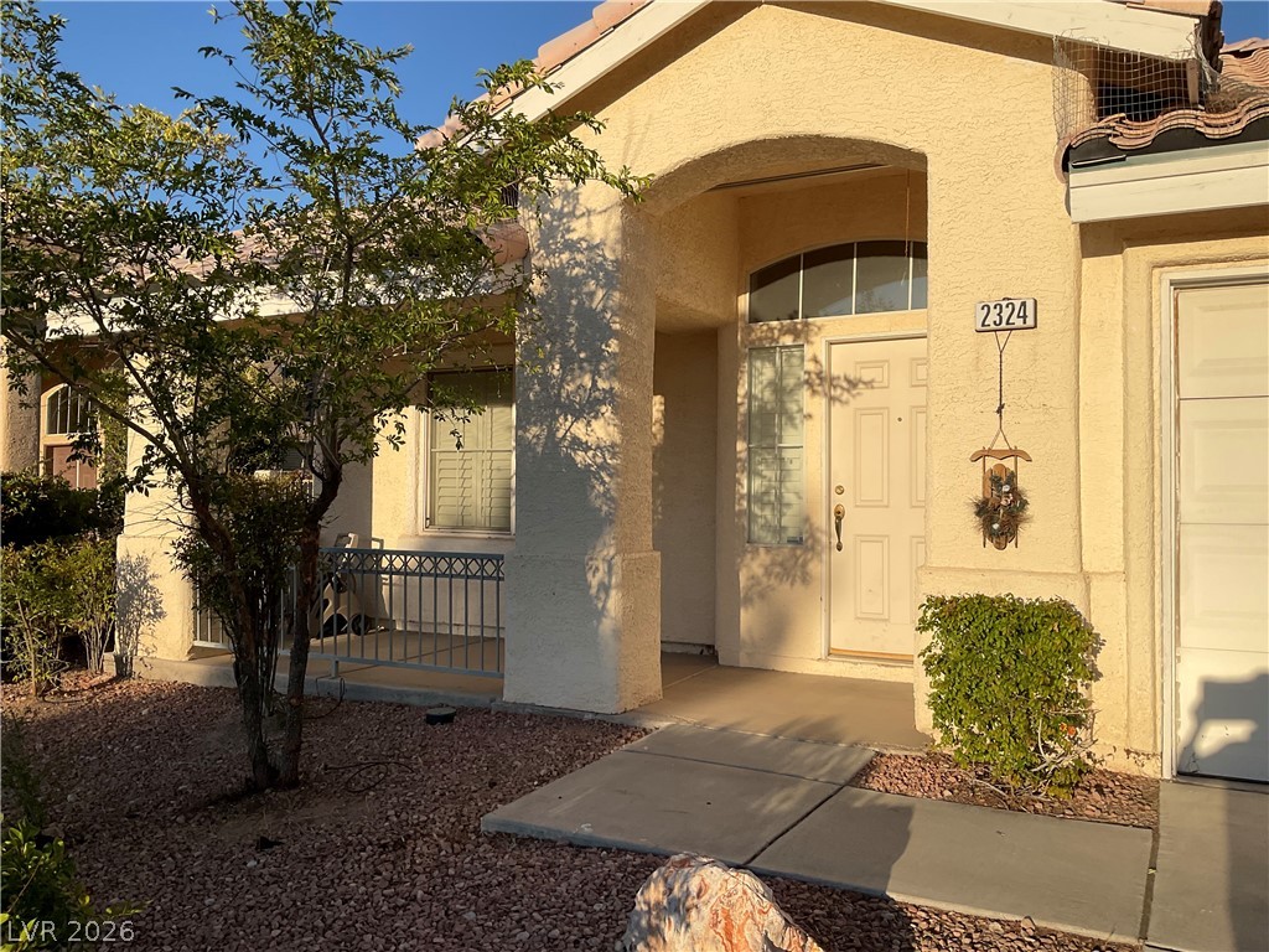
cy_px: 476
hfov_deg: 61.7
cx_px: 634
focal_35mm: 29
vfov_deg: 48.2
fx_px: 1063
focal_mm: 3
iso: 16
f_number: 1.8
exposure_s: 1/2058
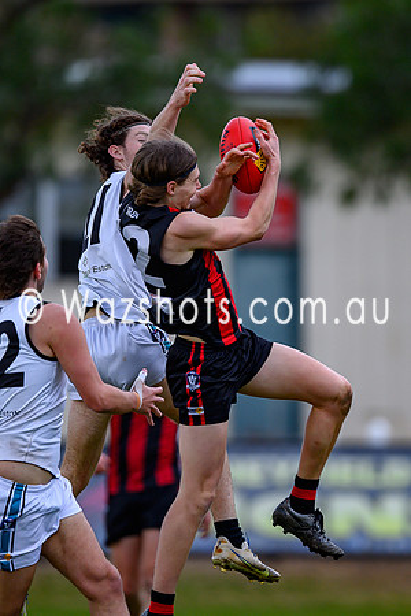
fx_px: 14847
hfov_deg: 1.6
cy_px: 268
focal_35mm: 867
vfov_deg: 2.4
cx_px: 270
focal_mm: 500
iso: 500
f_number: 4
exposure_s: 1/1250
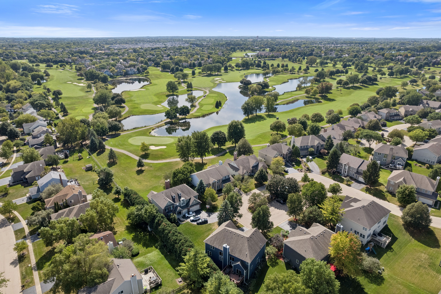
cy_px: 147
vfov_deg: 57.2
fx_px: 269
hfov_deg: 78.6
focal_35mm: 22
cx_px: 220
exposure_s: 1/2000
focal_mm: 8.4
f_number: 2.8
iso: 100
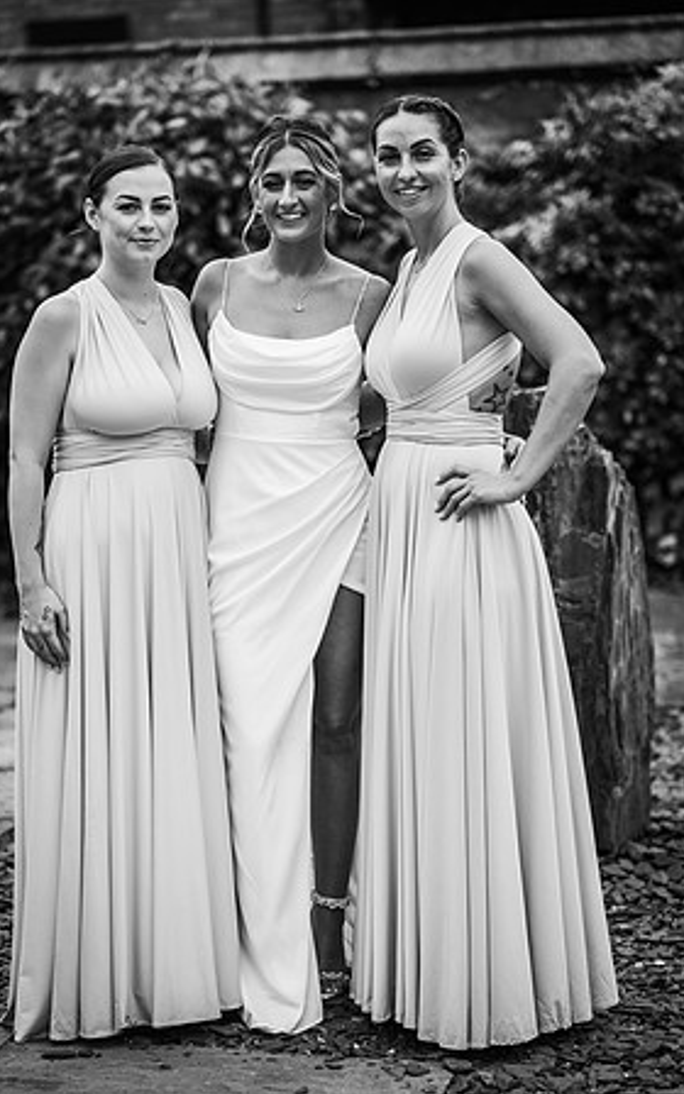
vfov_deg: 23.8
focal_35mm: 87
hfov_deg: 15.0
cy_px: 547
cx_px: 331
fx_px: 2595
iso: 100
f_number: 2.2
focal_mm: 85
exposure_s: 1/1600
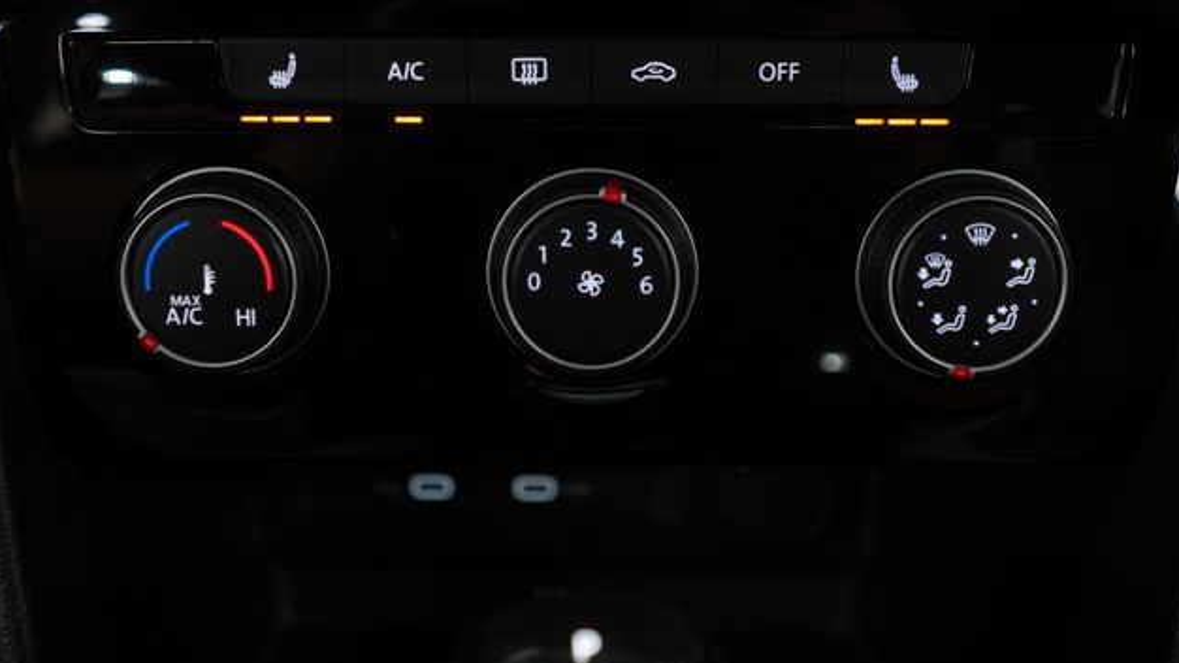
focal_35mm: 45
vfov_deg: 26.5
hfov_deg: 45.5
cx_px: 584
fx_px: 1407
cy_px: 310
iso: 640
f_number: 3.2
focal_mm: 28
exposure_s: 1/50
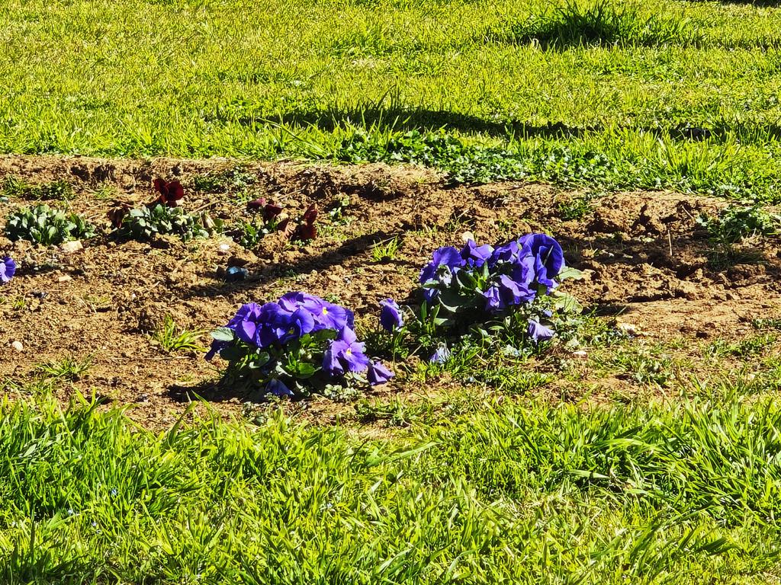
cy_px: 292
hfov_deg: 6.9
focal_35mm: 287
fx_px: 6475
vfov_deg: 5.2
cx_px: 390
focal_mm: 9
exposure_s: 1/444
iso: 50
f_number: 2
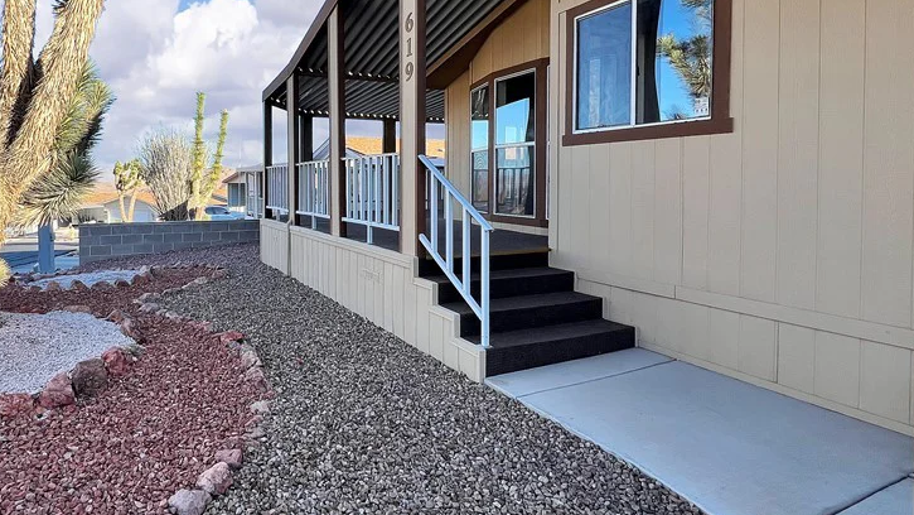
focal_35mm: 20
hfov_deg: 84.6
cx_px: 333
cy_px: 189
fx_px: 485
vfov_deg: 55.2
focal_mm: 1.57
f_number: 1.8
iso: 32
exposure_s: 1/602
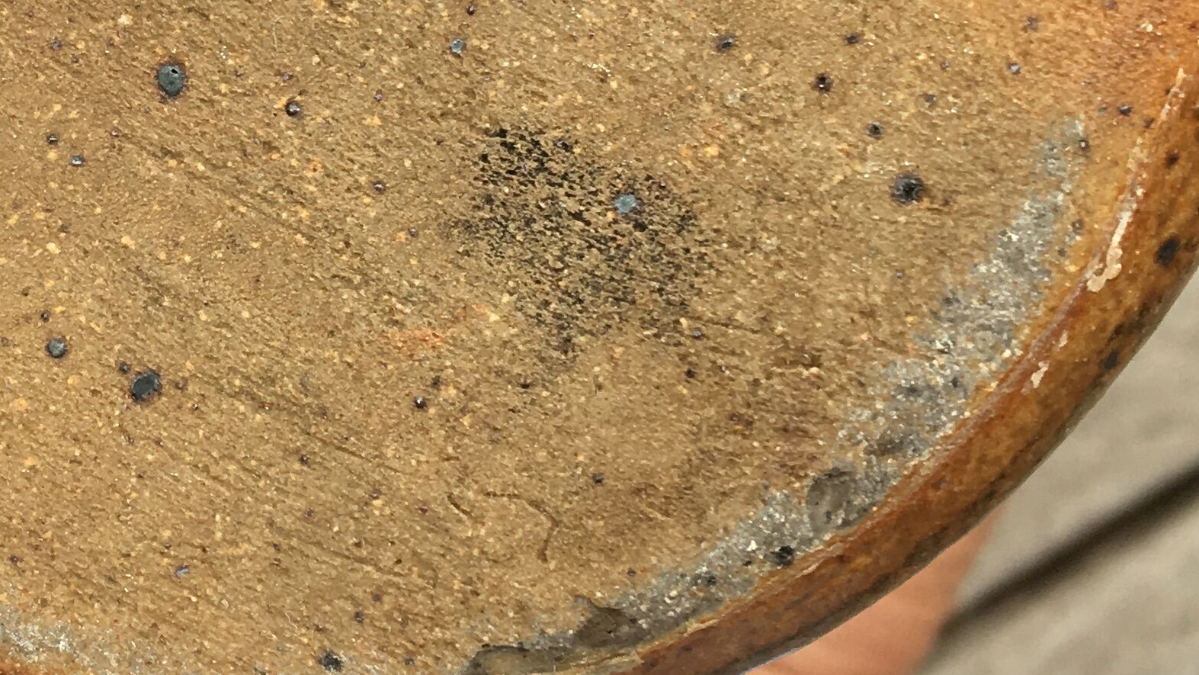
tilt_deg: -71.3
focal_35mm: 81
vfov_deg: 14.6
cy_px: -47
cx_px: 263
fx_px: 2575
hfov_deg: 25.8
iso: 25
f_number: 2.2
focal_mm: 4.15
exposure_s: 1/270
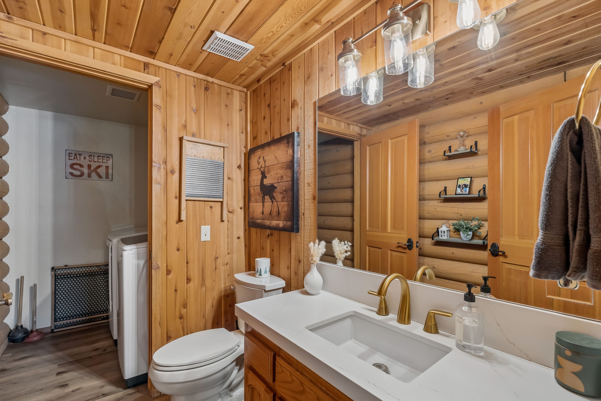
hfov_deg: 96.7
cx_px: 300
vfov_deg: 73.7
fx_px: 267
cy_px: 200
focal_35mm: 16
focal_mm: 16
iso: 400
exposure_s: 1/20
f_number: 8
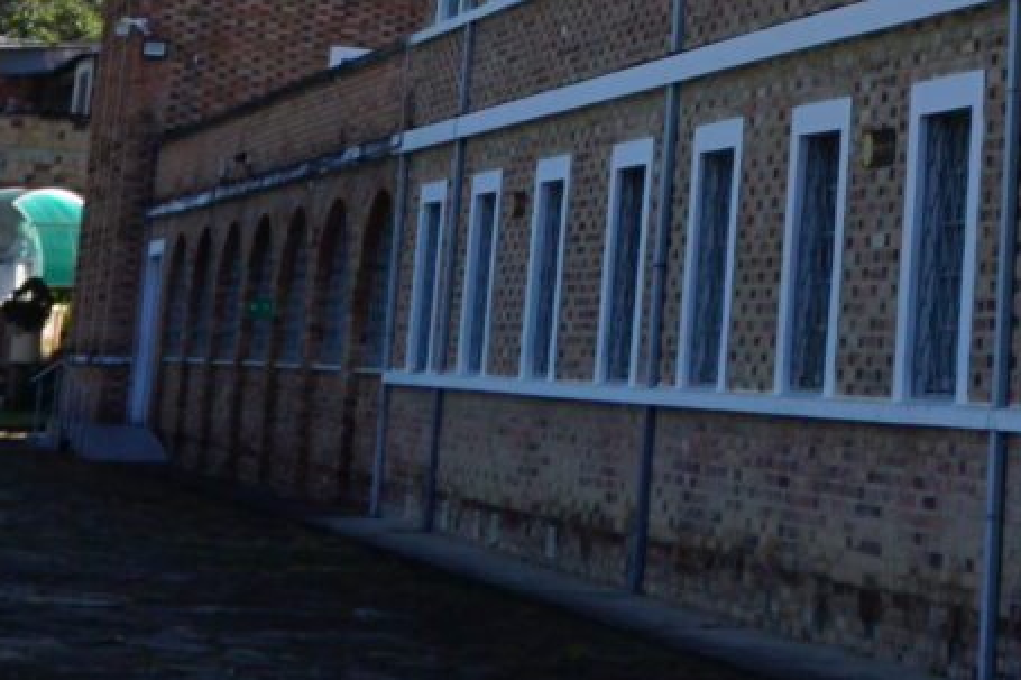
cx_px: 1023
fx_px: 3827
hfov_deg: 14.9
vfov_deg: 9.3
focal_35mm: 135
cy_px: -816
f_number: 10
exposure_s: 1/100
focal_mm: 16
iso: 100
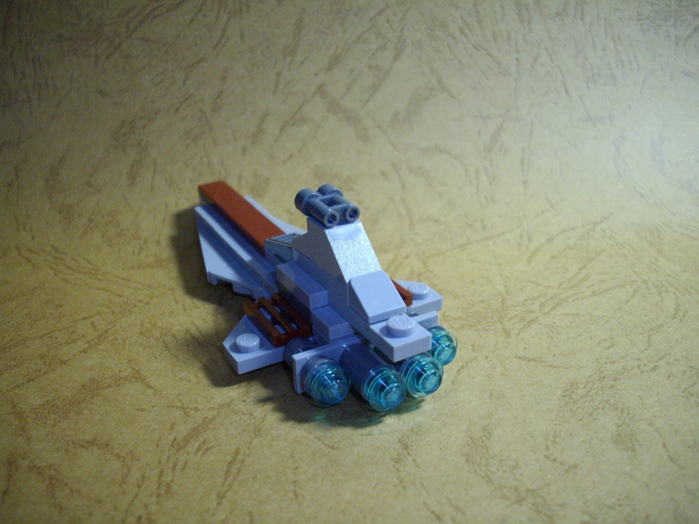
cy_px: 262
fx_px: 747
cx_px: 350
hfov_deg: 50.1
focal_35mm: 37
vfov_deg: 38.7
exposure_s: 1/50
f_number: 2.8
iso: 238
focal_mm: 6.2
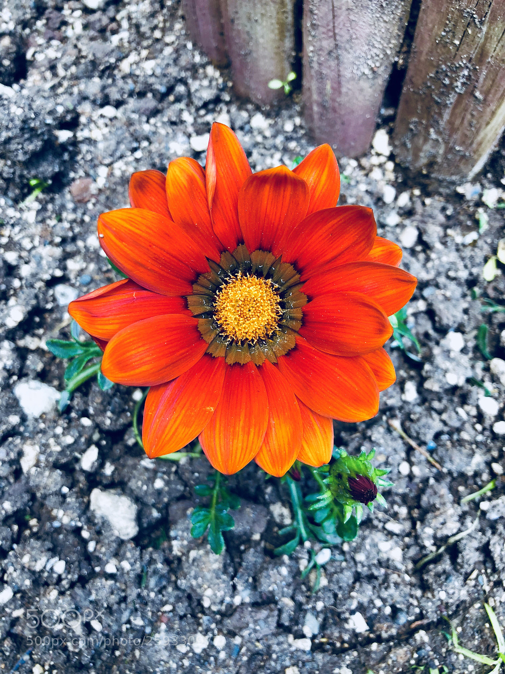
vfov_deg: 63.4
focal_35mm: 28
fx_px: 545
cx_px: 252
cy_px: 337
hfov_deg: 49.7
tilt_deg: -68.4
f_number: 1.8
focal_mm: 4
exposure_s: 1/40
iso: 25
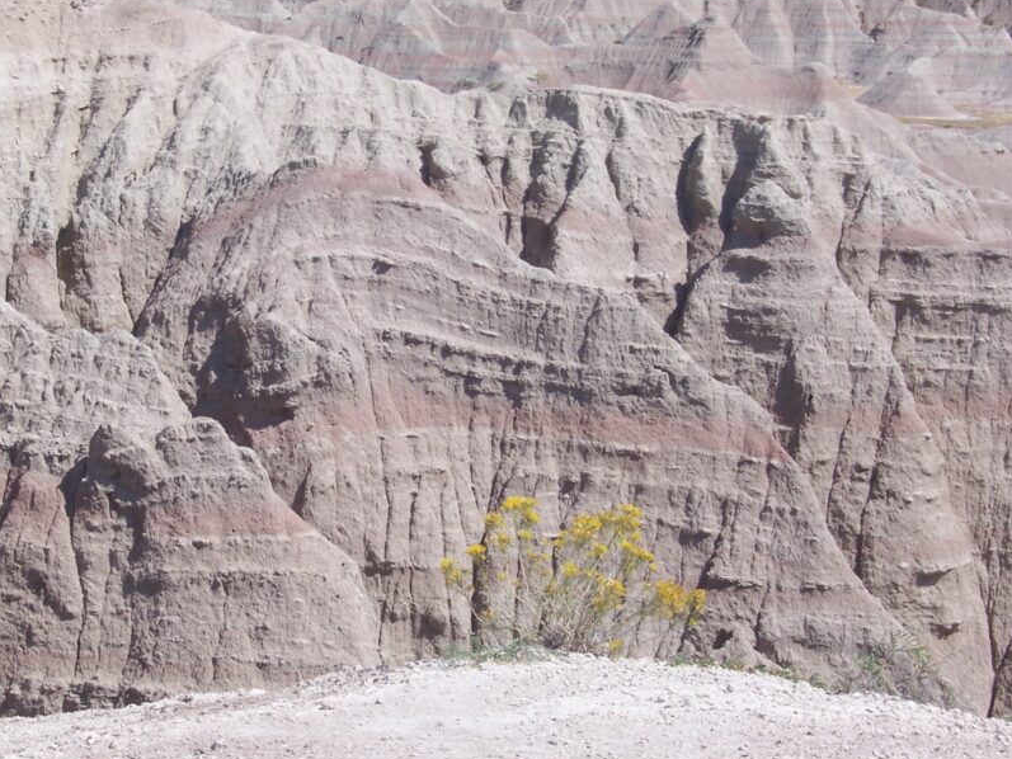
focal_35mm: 131
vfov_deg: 11.3
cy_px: 360
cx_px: 364
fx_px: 3830
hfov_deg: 15.0
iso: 80
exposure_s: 1/250
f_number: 9.5
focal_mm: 16.8
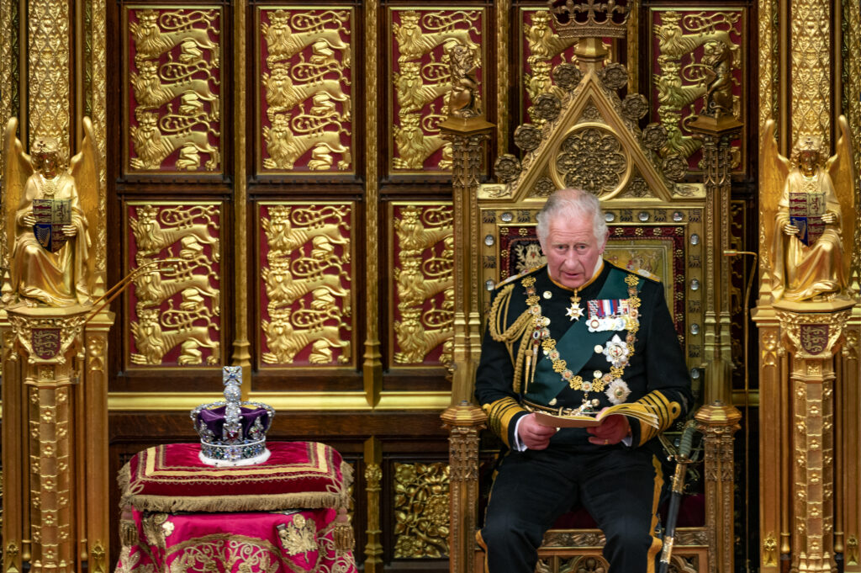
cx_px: 430
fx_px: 9559
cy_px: 286
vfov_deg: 3.4
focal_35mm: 400
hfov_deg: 5.2
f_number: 4
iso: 1250
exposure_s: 1/60
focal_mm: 400
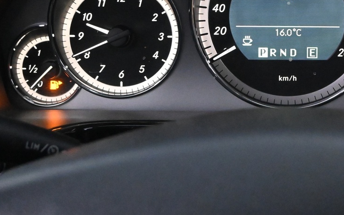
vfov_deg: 17.0
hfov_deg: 26.6
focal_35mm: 76
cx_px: 292
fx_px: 710
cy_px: 31
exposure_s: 1/60
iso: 6400
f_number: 4.5
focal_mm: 22.5
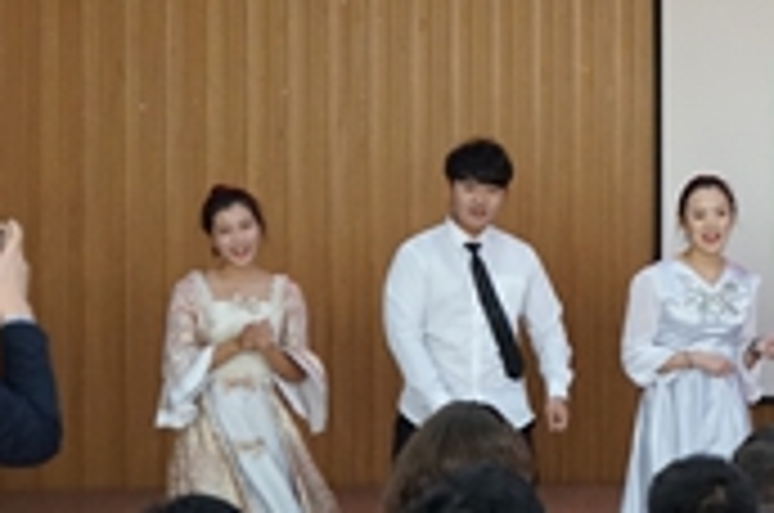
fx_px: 2876
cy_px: 137
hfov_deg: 14.9
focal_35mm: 134
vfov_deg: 10.2
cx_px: 873
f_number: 5.6
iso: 3200
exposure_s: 1/160
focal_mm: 46
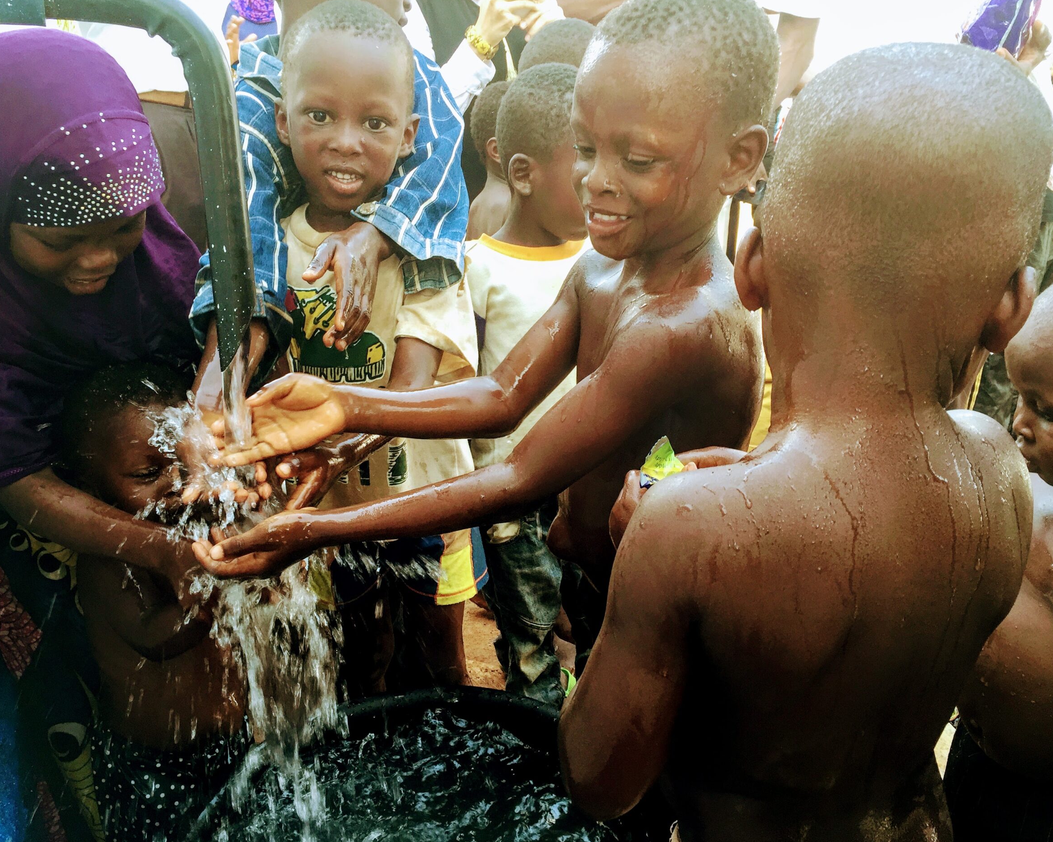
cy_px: 420
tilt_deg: -19.2
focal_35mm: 31
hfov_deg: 57.2
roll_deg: +1.4
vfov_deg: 47.1
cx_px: 516
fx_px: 966
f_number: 2.2
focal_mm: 4.15
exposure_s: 1/100
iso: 50
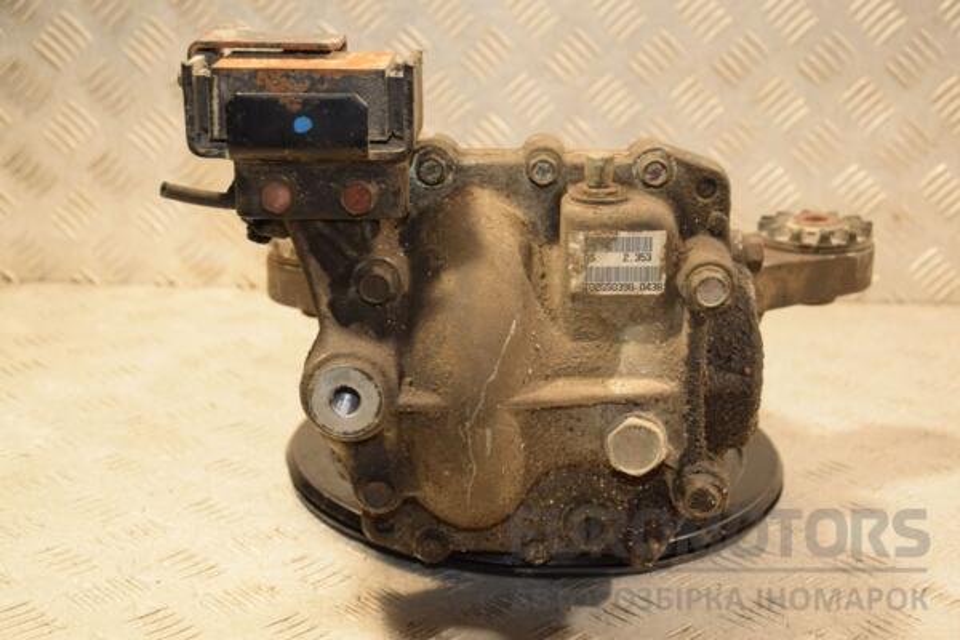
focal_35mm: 68
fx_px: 1800
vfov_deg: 20.2
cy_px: 320
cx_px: 480
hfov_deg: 29.9
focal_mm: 45
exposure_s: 1/160
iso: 800
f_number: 4.8
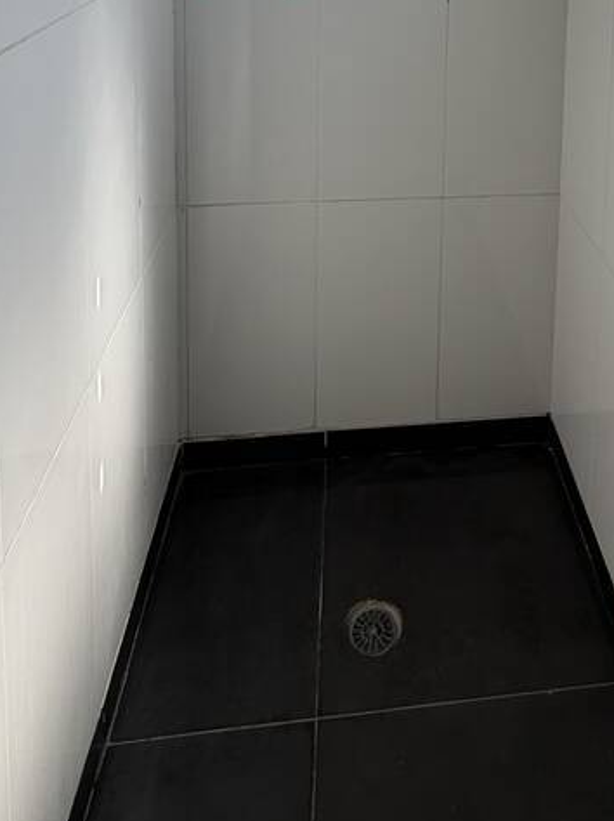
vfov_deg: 45.2
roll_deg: -0.6
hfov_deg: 43.0
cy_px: -49
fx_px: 758
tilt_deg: -3.5
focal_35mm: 32
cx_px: 444
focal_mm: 2.22
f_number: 2.2
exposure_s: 1/607
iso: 40
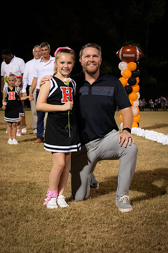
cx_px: 69
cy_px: 126
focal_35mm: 69
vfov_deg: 29.2
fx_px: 485
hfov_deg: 19.6
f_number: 4
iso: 3200
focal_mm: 46
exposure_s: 1/250
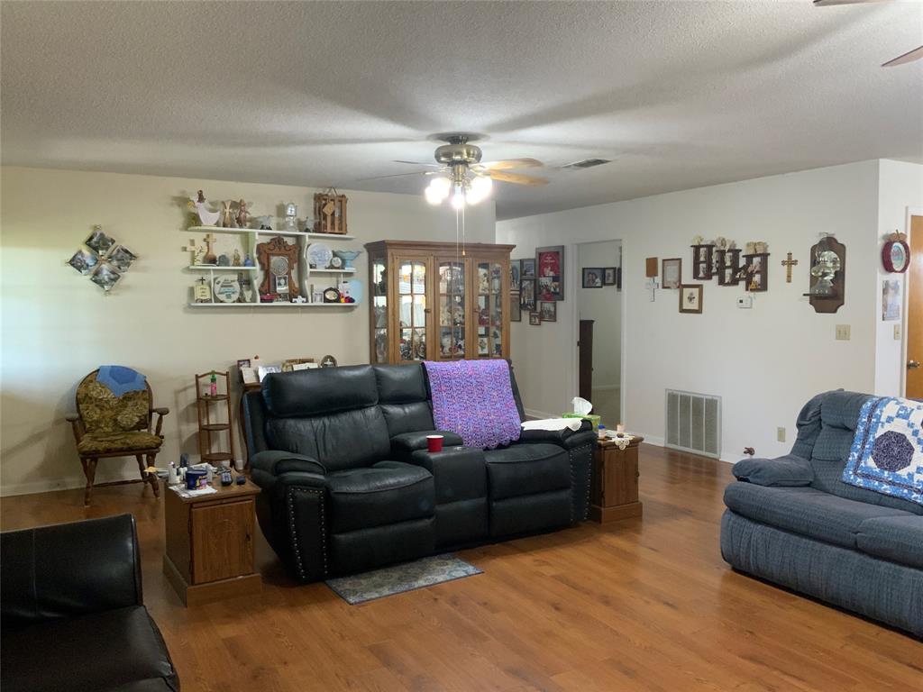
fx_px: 773
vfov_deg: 48.2
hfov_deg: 61.7
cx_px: 462
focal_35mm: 29
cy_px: 346
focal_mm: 3
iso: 200
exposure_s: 1/60
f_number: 1.8
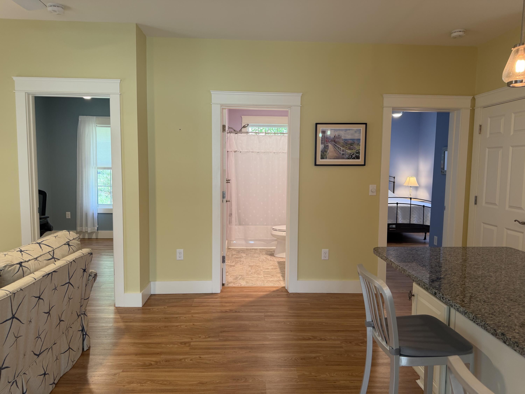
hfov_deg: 71.6
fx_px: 364
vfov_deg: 56.8
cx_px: 262
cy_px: 197
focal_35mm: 24
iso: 125
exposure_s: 1/60
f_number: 1.78
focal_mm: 6.76
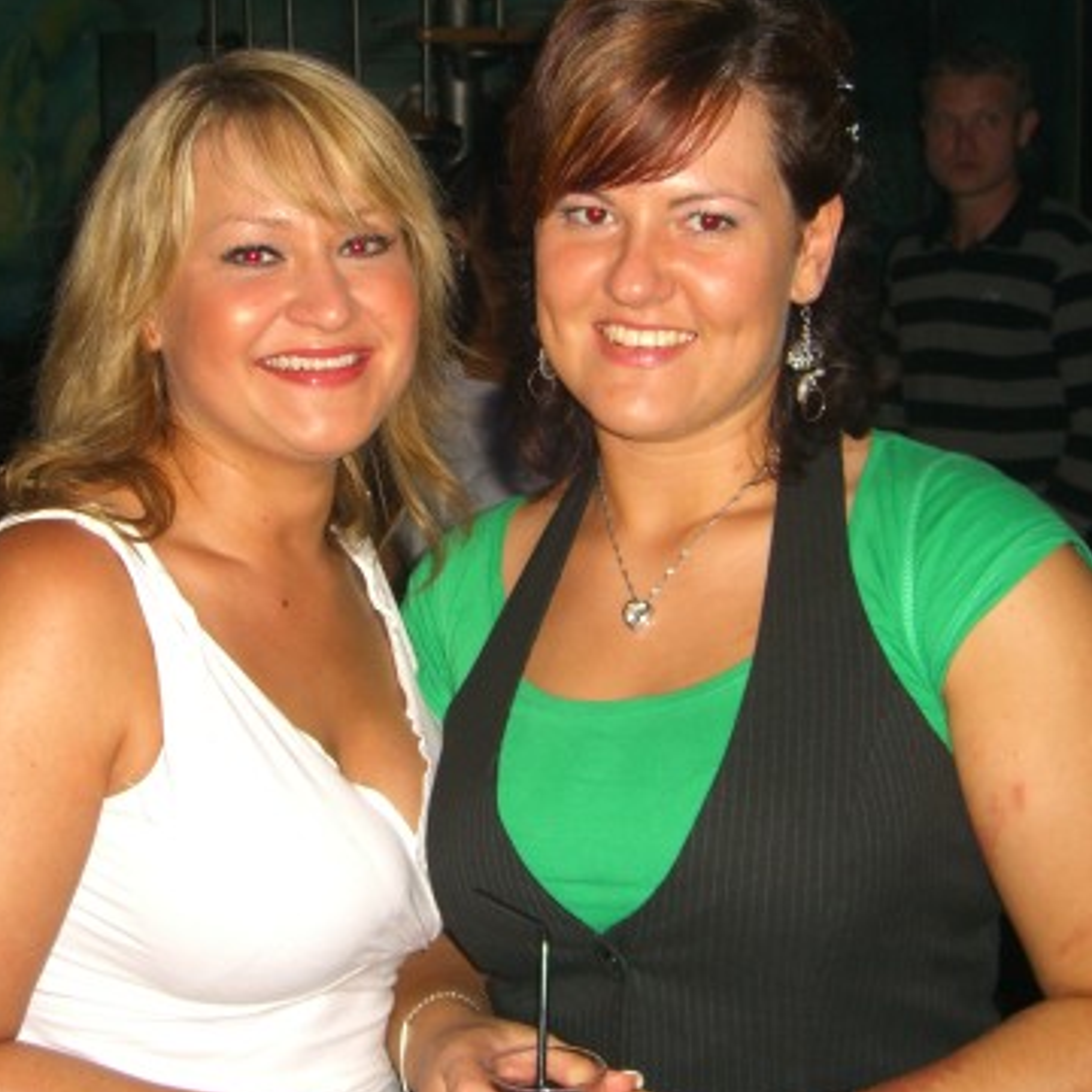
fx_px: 1999
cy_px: 431
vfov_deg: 30.5
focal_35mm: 56
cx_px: 455
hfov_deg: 30.5
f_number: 2.8
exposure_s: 1/60
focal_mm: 7.9
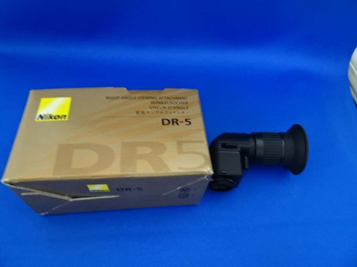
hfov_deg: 71.6
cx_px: 178
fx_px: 248
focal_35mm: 24
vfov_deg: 56.8
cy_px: 134
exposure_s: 1/30
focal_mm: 4.1
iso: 320
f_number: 3.5
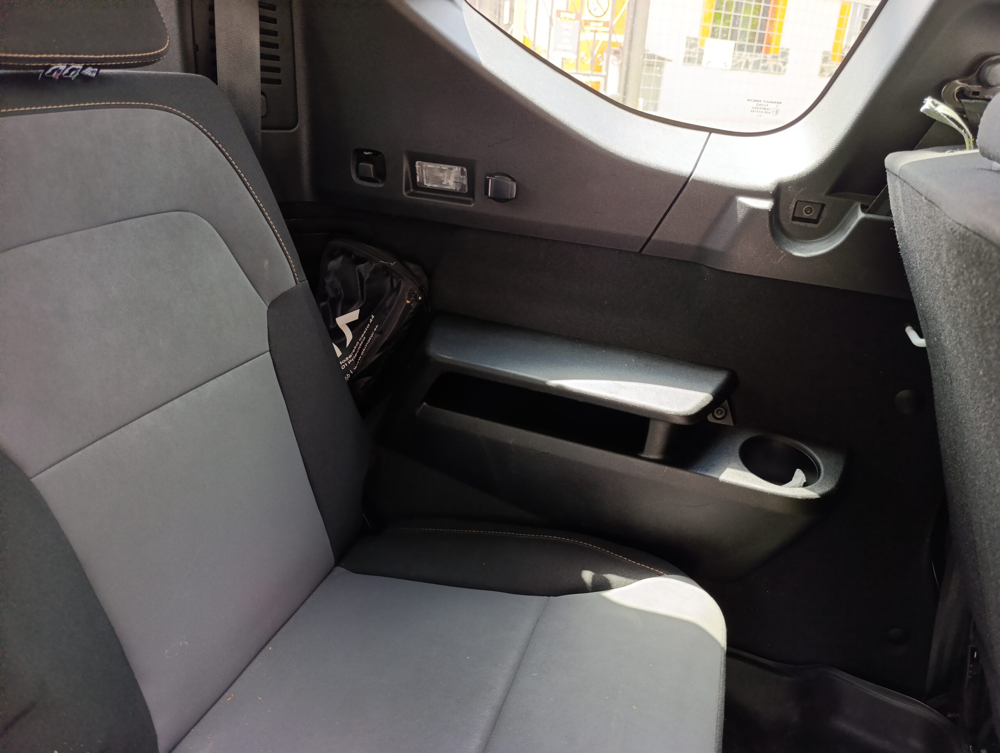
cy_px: 376
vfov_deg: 59.0
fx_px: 665
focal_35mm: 23
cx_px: 500
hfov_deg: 73.8
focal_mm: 6.14
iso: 500
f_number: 1.6
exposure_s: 1/100
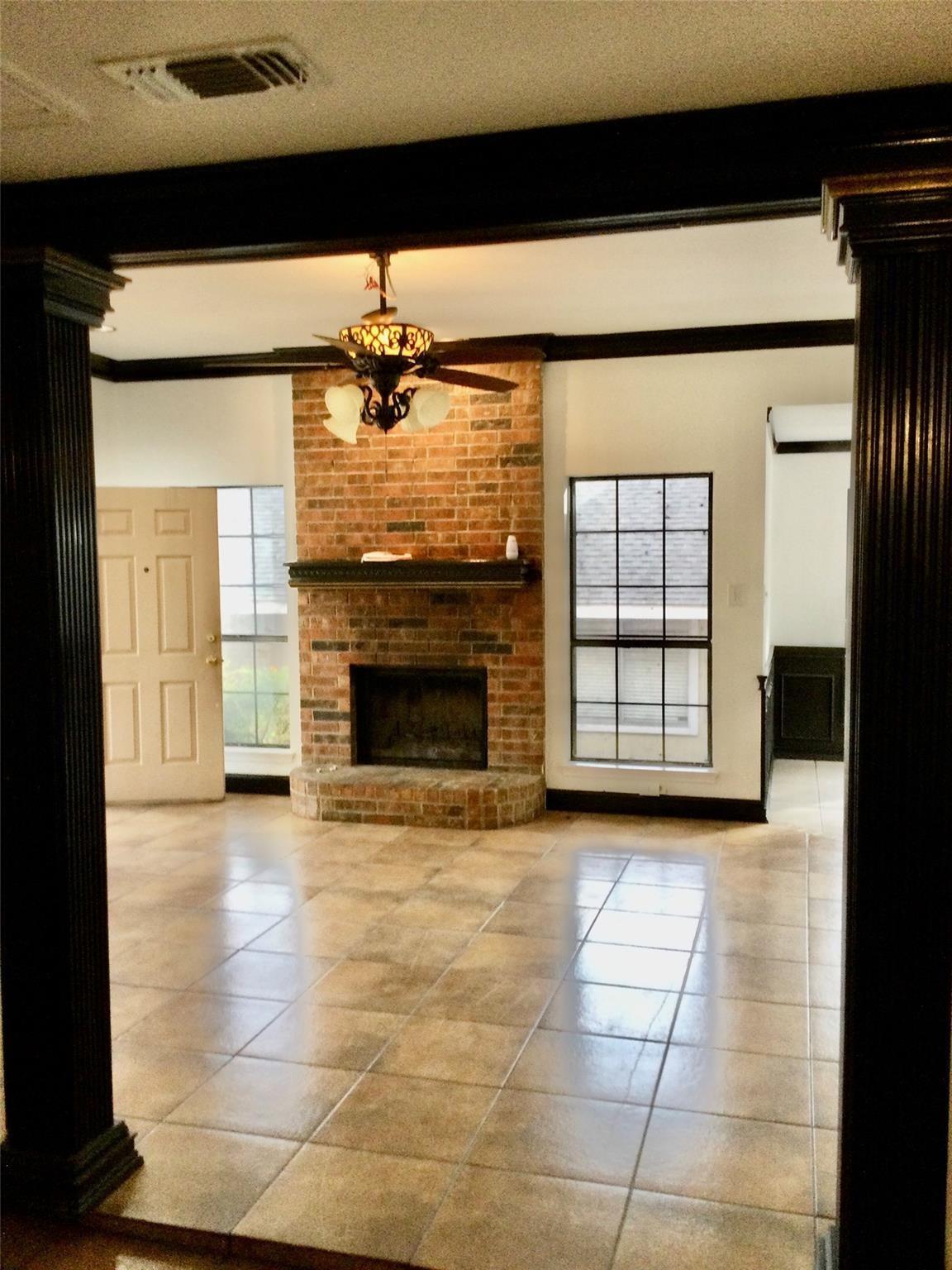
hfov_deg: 45.4
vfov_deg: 58.4
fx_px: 1137
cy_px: 635
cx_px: 476
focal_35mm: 31
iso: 80
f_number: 2.4
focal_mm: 3.3
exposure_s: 1/30
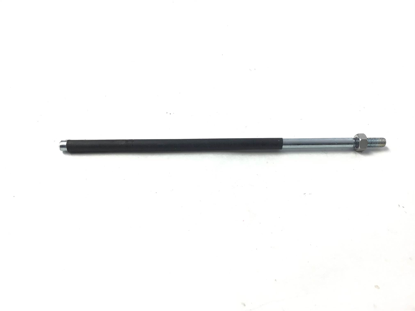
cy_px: 156
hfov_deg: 58.4
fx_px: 372
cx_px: 208
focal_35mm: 31
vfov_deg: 45.4
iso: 32
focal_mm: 3.3
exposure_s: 1/50
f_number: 2.4
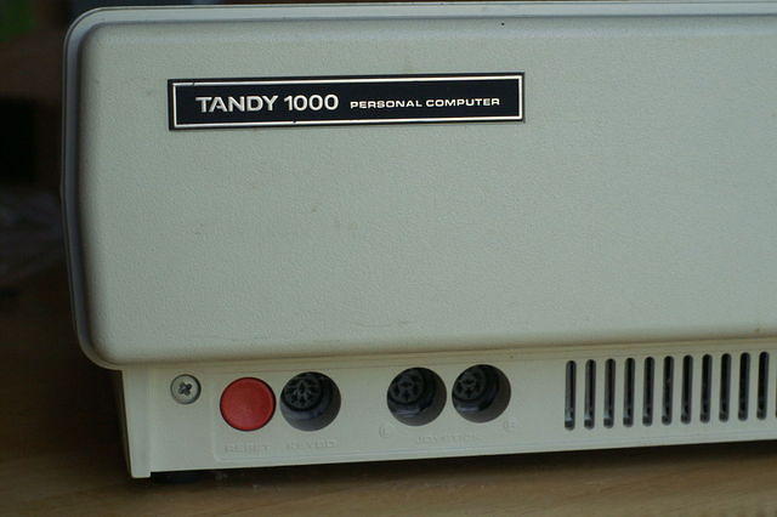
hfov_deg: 27.0
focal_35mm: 75
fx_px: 1618
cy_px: 258
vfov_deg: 18.2
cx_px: 388
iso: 800
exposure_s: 1/200
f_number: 8
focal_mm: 50
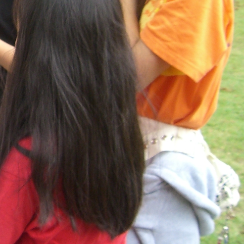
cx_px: -75
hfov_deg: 15.2
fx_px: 869
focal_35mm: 109
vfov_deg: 15.8
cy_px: 35
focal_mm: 6.2
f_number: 2.7
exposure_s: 1/80
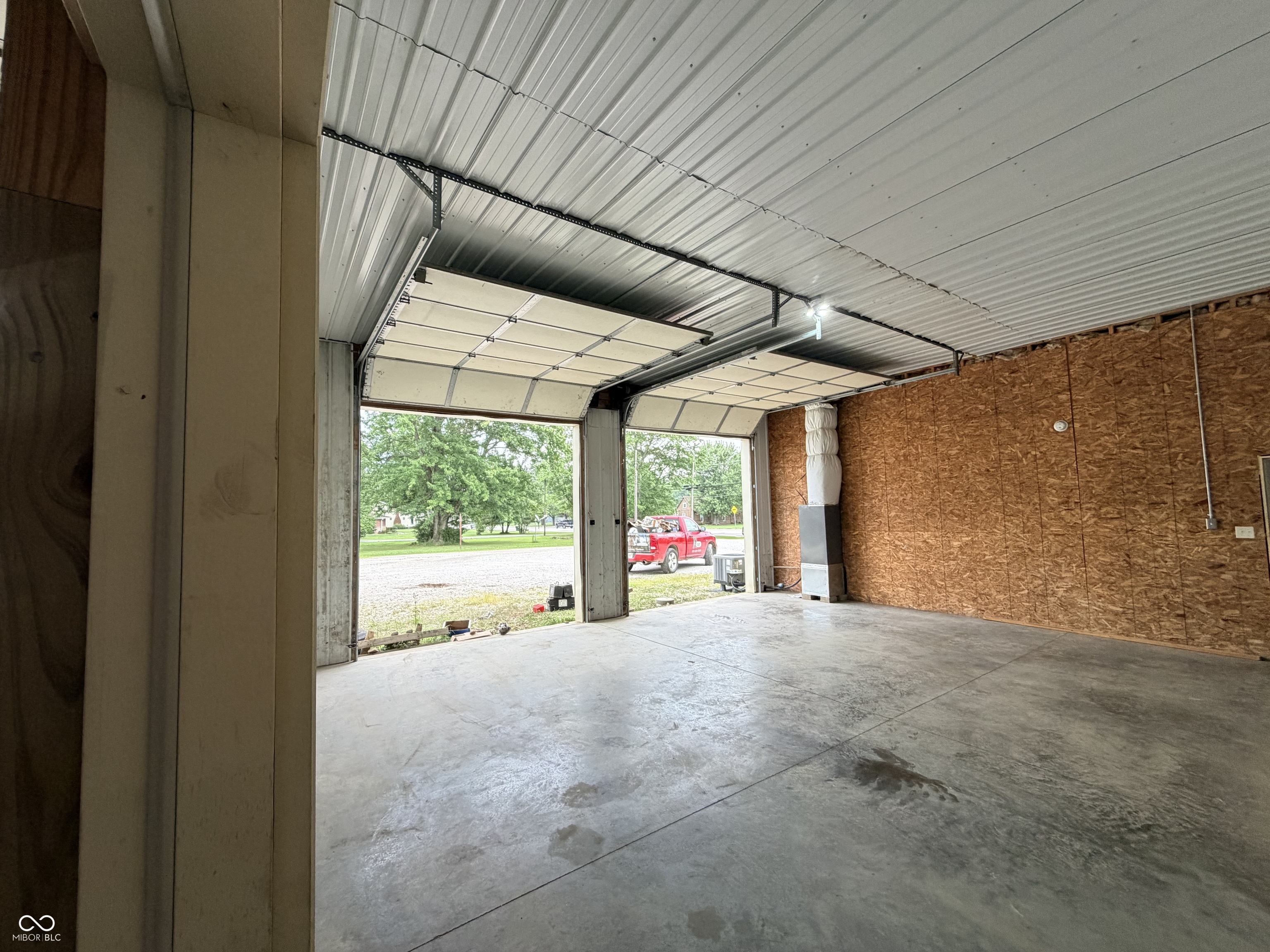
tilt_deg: +2.9
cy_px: 476
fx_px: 514
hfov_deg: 102.1
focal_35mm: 14
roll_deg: +2.3
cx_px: 635
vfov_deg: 85.7
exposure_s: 1/121
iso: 200
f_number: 2.2
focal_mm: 2.22
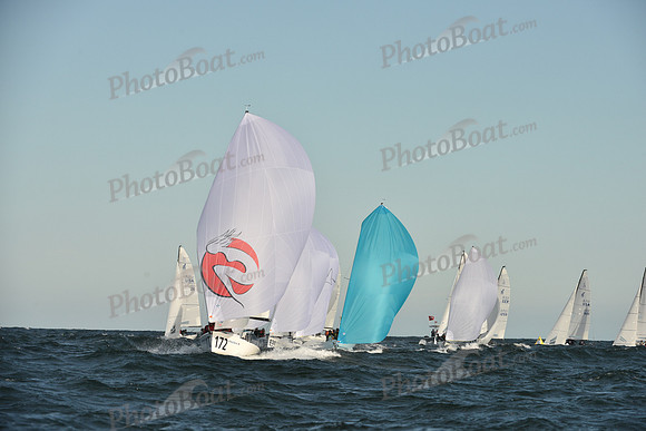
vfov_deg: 6.9
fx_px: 3590
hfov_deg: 10.3
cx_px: 323
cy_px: 216
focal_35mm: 200
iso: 320
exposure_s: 1/1250
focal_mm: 200
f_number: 8
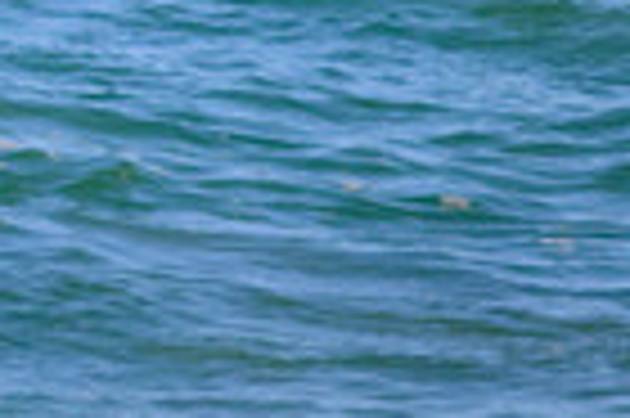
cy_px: -447
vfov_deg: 0.4
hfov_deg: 0.6
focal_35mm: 3321
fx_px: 58049
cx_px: -513
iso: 1400
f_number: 11
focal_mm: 800
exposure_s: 1/2000
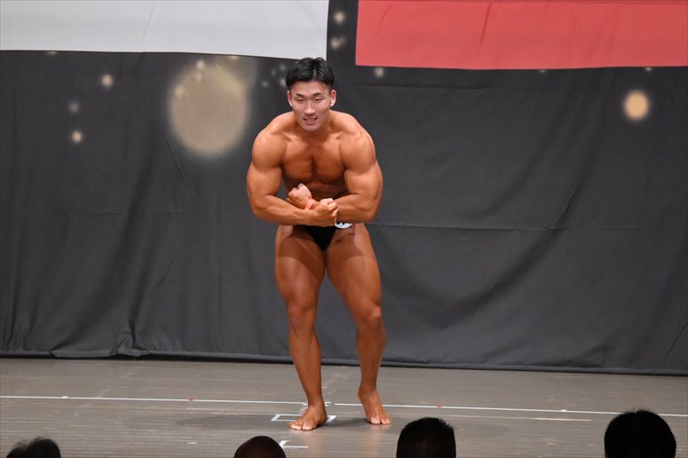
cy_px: 229
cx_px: 344
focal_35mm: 240
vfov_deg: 5.7
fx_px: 4584
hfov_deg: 8.6
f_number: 5.6
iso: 6400
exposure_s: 1/400
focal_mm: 160
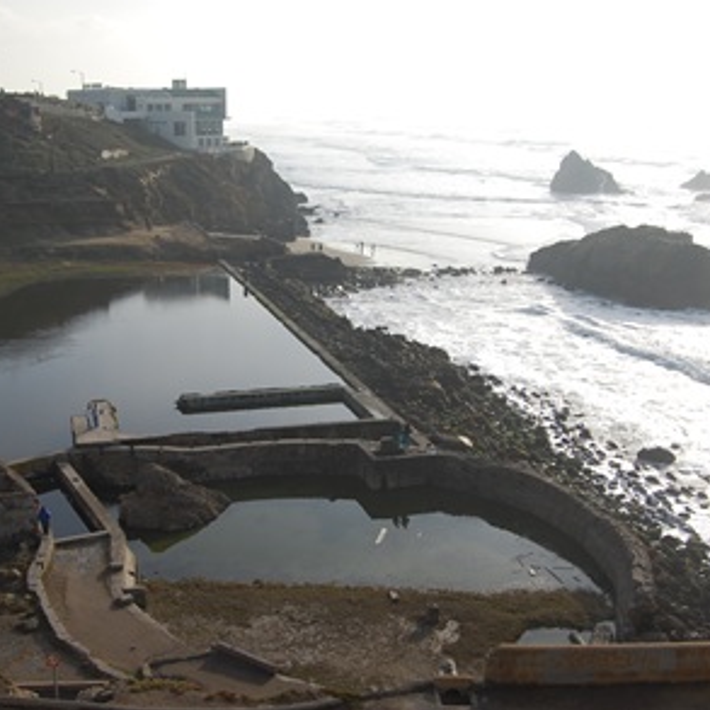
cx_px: 286
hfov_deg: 39.0
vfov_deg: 39.2
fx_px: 998
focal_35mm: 43
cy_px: 353
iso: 200
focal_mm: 22
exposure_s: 1/400
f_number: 10
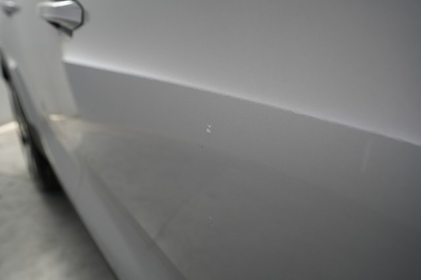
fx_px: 281
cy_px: 140
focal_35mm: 24
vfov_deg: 53.1
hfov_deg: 73.8
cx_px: 210
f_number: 4
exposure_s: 1/60
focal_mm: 24
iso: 1250
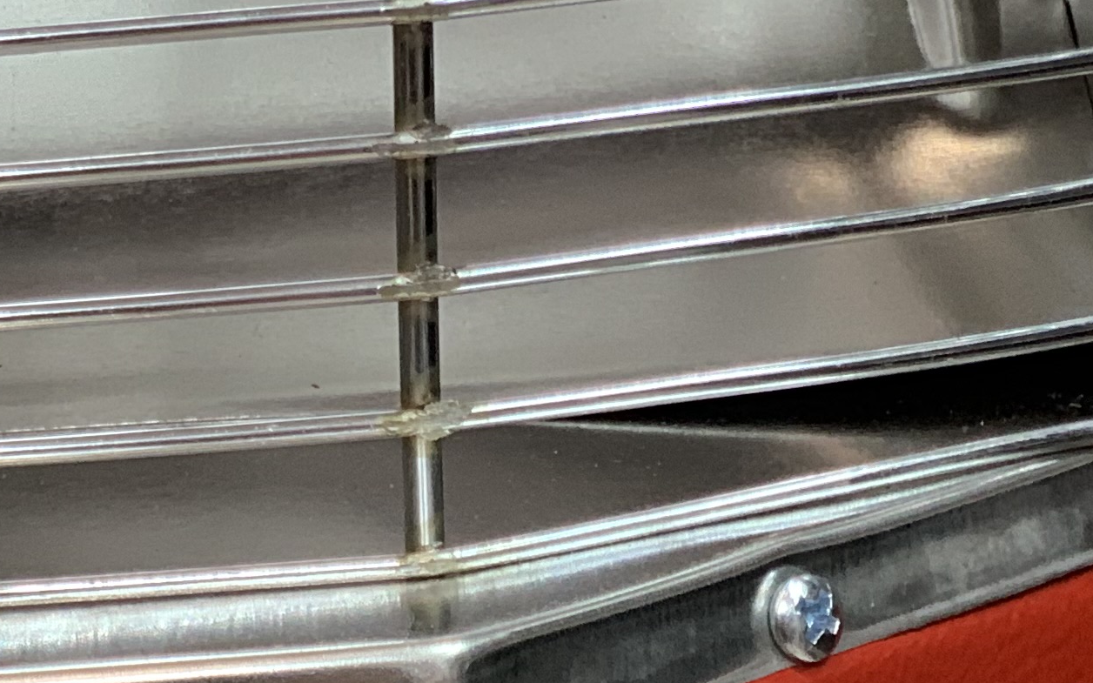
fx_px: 5272
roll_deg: +3.7
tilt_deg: -20.6
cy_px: 1189
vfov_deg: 7.2
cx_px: -359
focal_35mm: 177
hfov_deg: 11.5
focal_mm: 6
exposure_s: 1/50
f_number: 2.4
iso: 125
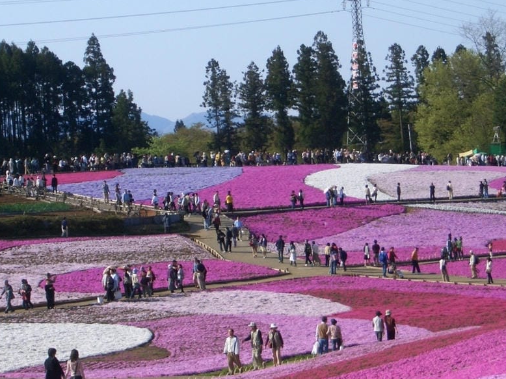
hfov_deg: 14.6
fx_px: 1973
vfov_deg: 11.0
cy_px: 137
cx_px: 276
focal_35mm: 135
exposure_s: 1/200
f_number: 7.7
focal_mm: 17.4
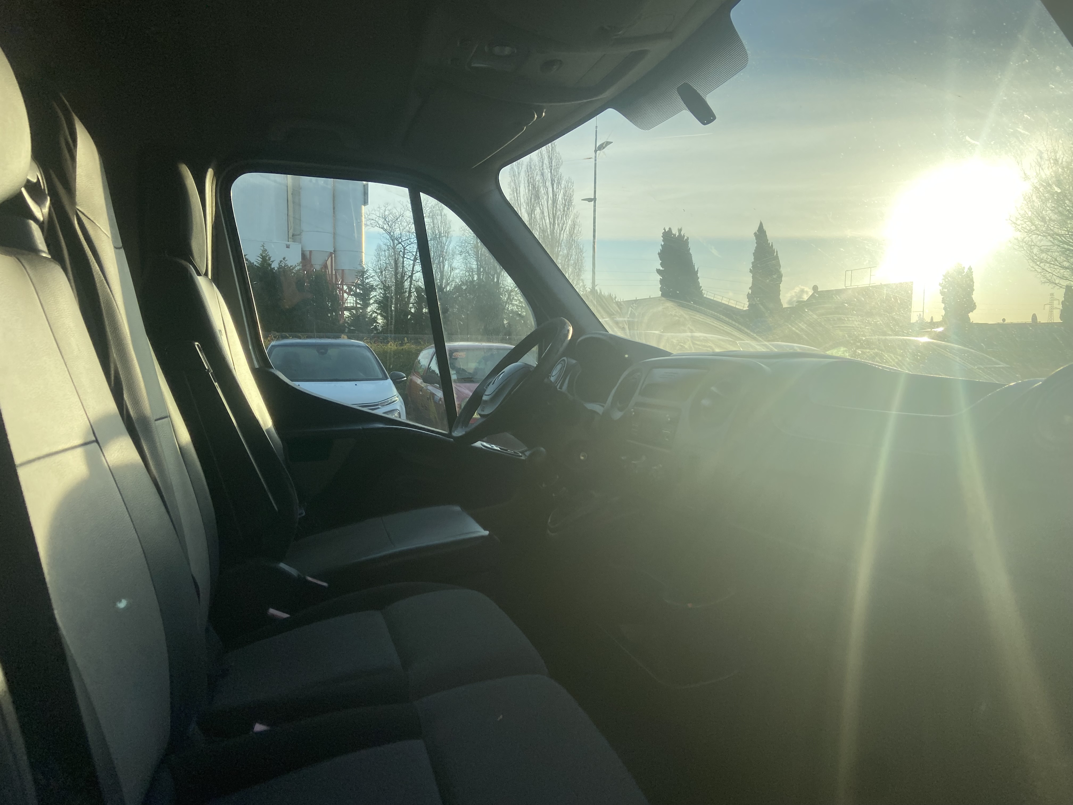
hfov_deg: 67.3
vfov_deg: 53.1
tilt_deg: -5.9
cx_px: 536
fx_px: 806
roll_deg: -1.0
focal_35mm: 26
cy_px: 402
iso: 32
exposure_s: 1/1701
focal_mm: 4.25
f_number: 1.8
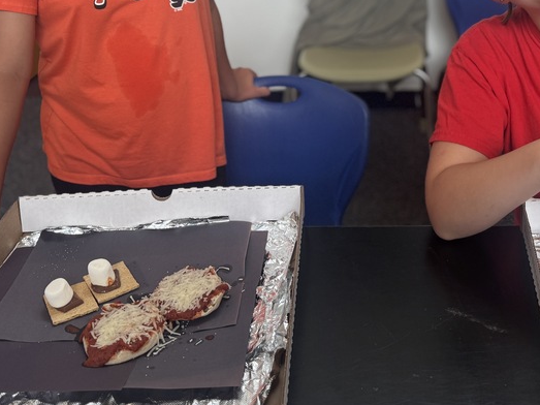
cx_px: 360
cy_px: 72
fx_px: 733
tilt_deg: -21.5
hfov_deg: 39.9
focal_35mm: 47
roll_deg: +0.3
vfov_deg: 30.0
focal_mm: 6.76
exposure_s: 1/120
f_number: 1.78
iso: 100
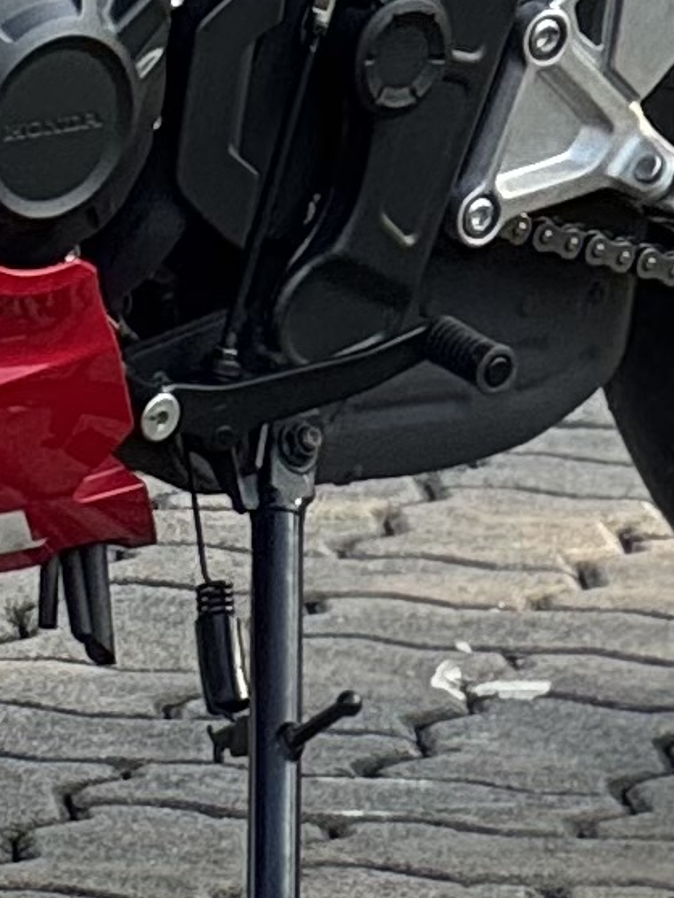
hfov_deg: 2.7
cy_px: -2083
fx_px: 14455
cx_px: -342
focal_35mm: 557
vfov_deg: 3.5
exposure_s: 1/166
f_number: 2.8
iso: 25
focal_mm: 9
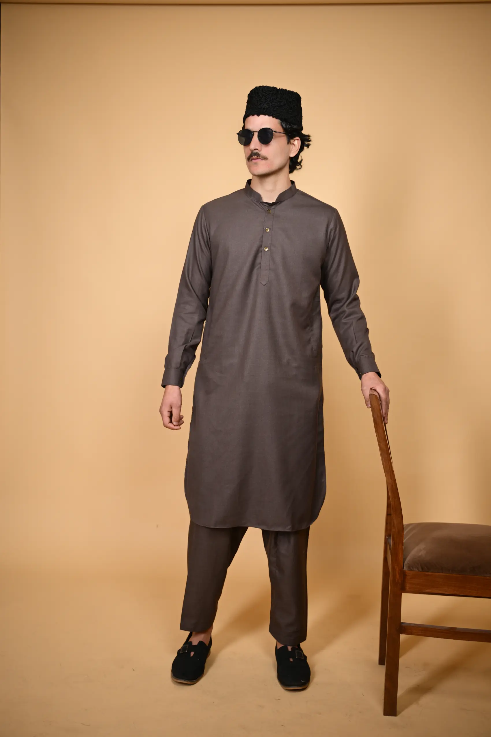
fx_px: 798
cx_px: 246
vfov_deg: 49.6
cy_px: 368
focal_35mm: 39
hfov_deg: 34.2
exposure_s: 1/200
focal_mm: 39
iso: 100
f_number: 2.8
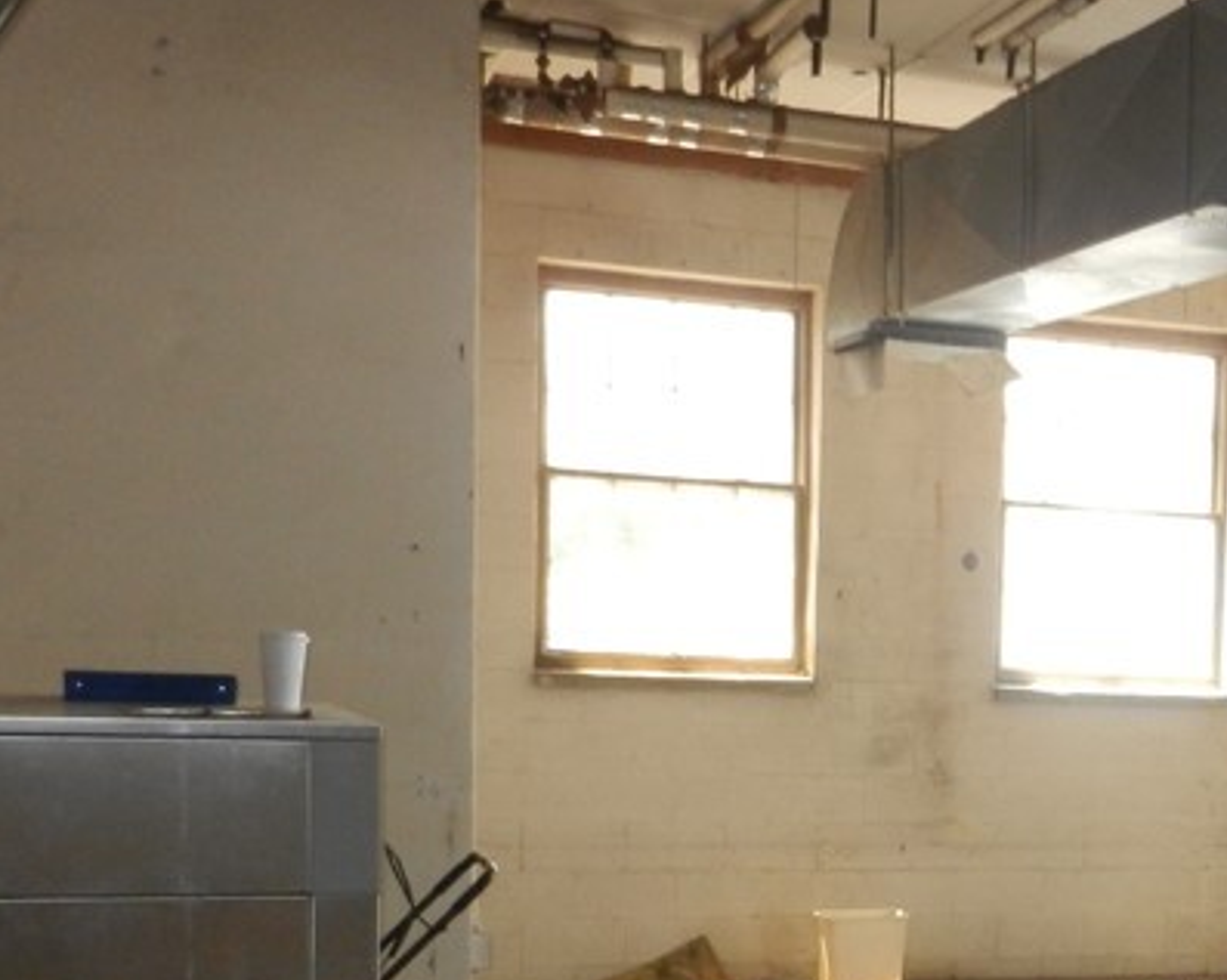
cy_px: 875
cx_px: 1280
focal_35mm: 63
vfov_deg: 23.6
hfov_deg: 27.9
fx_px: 2286
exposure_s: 1/30
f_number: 3.5
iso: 200
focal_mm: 4.5
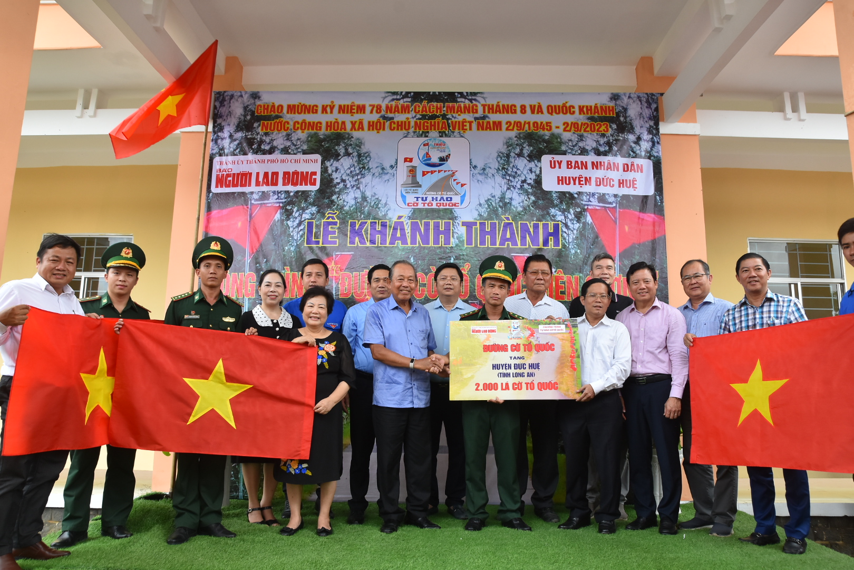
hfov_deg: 70.4
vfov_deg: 50.4
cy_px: 285
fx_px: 605
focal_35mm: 26
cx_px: 427
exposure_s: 1/200
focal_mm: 17
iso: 400
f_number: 7.1
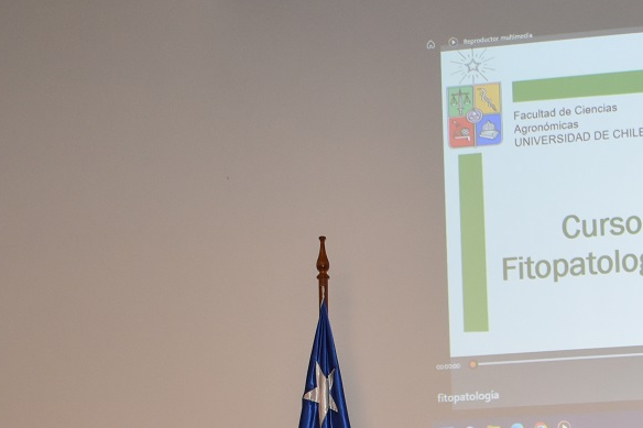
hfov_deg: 26.4
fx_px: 1321
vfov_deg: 17.5
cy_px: 530
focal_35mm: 74
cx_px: 591
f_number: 4
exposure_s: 1/60
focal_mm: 18
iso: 800
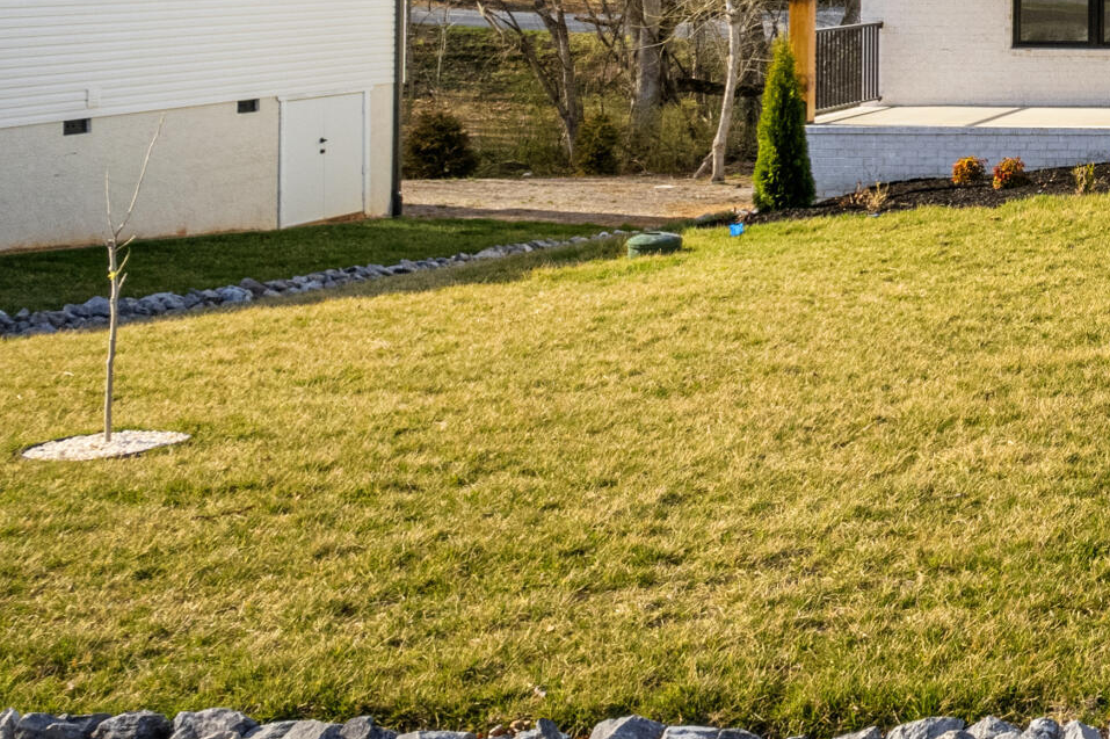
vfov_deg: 18.9
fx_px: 2126
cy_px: -68
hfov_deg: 23.2
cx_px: 1693
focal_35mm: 69
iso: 100
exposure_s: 1/60
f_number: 2.8
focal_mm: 8.38
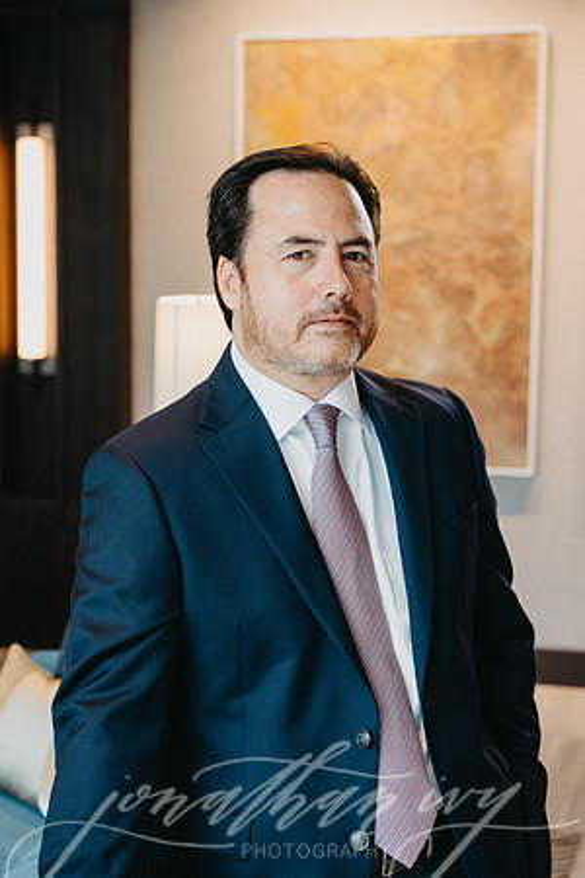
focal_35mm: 70
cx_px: 292
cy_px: 439
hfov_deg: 19.5
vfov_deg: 28.8
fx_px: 1706
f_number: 5
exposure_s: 1/125
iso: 1000
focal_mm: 70
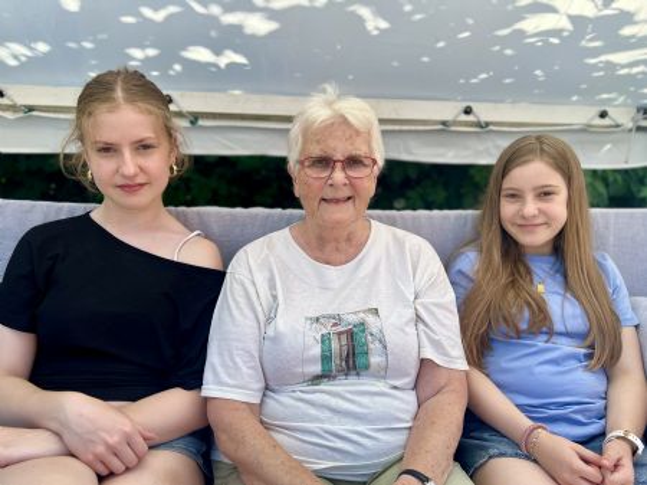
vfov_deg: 53.0
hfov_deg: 67.3
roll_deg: -3.2
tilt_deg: -19.1
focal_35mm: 26
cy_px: 242
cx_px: 324
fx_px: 486
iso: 50
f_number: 1.5
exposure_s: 1/1147
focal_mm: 5.7
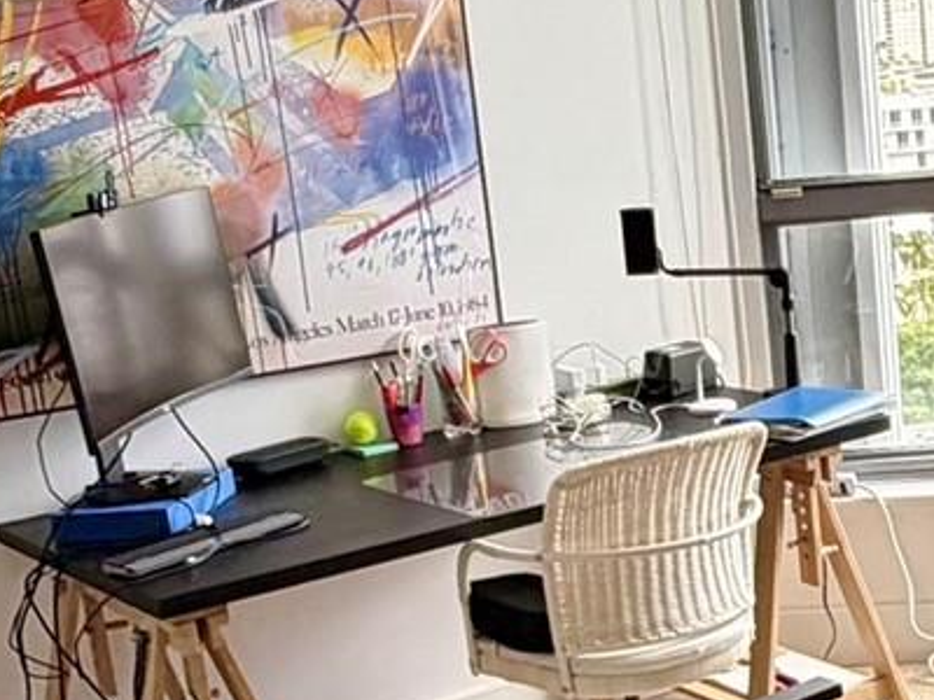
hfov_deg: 32.6
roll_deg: +3.3
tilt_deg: -18.0
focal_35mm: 56
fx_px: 1511
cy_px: 229
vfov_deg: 25.9
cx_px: 845
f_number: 2.2
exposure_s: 1/121
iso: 160
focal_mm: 2.22
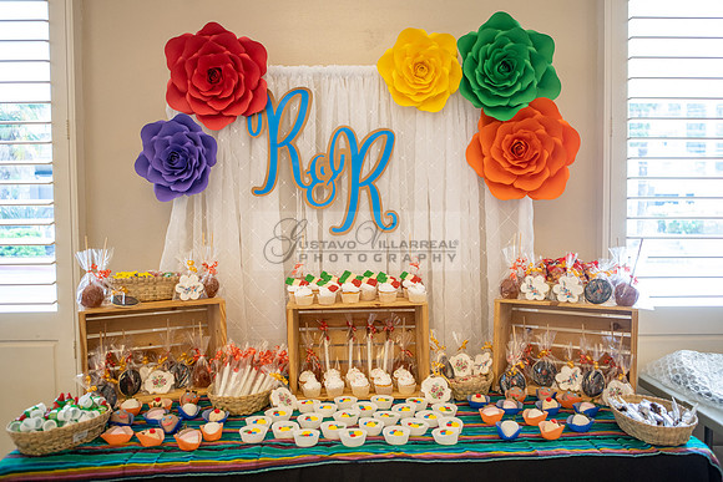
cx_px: 362
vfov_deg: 43.6
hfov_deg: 61.9
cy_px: 241
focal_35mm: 30
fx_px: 603
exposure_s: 1/100
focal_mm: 30
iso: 1250
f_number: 2.8
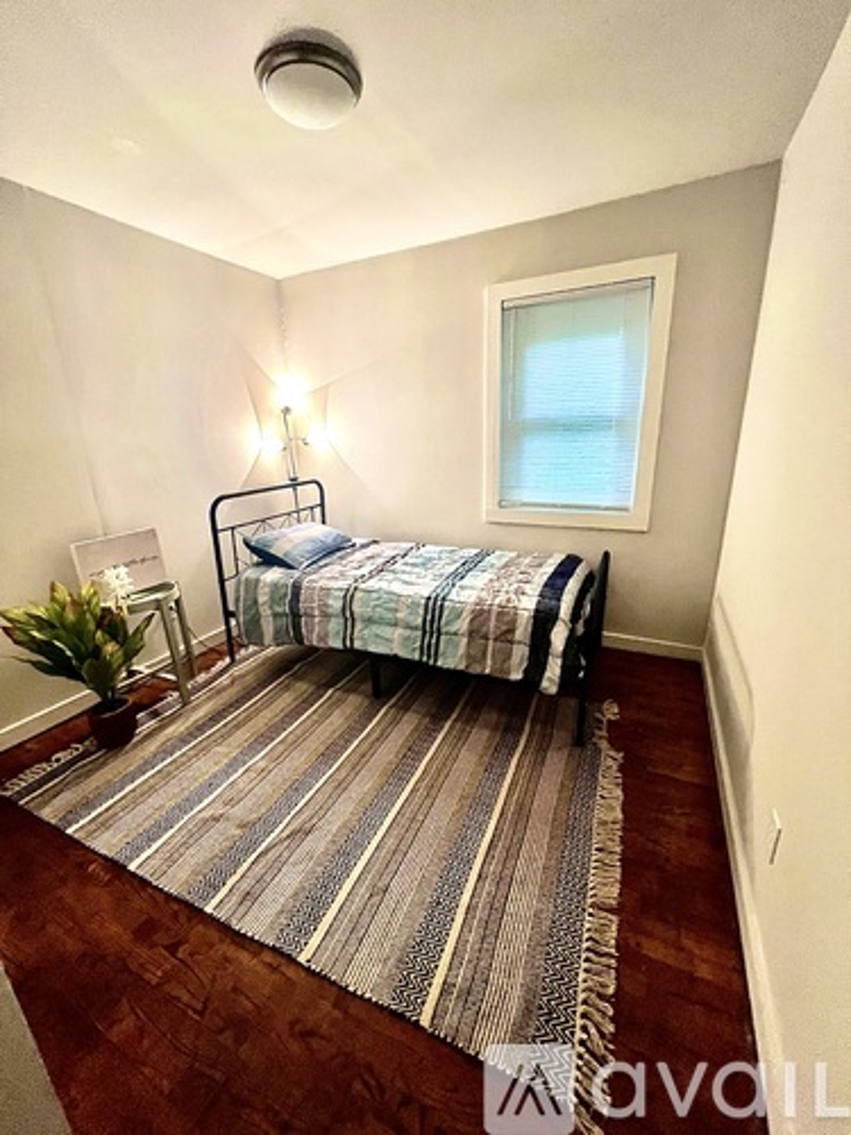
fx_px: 426
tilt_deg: -16.8
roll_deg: +1.0
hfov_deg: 89.9
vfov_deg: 106.2
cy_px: 568
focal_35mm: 13
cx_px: 426
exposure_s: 1/60
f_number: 1.8
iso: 400
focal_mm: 1.57
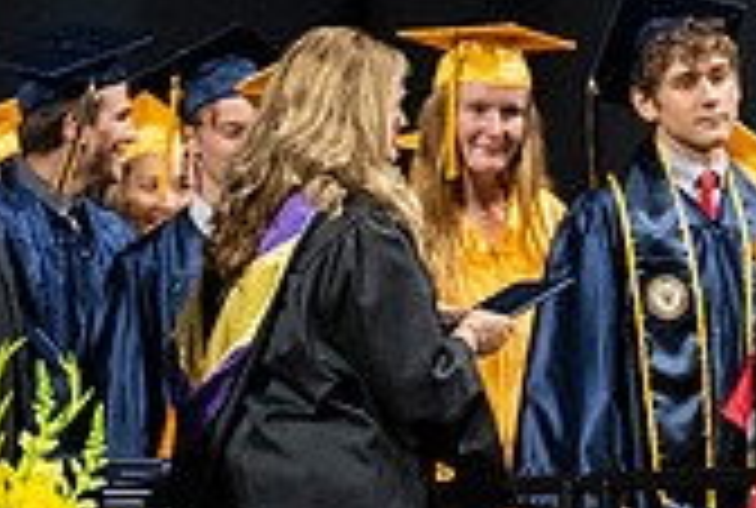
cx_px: 1142
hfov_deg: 1.8
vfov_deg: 1.2
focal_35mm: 1166
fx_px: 24552
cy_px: 488
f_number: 4
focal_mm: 190
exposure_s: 1/200
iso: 2000
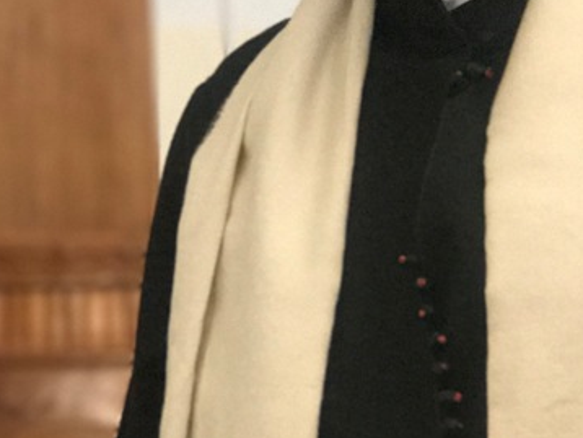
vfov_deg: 7.7
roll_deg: +2.3
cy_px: -57
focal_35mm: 191
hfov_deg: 10.3
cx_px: 396
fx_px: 3219
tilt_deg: +7.2
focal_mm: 6.6
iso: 200
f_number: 2.8
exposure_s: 1/50
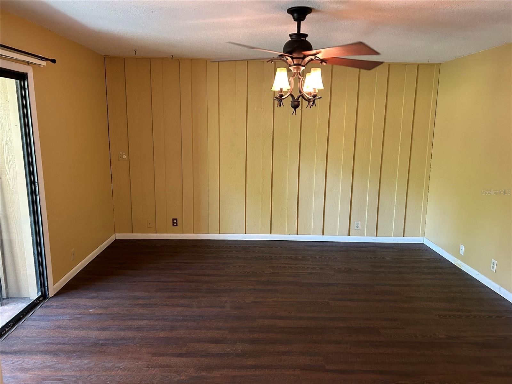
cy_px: 192
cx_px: 256
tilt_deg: -10.9
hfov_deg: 67.3
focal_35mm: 26
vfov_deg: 53.1
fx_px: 385
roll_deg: -1.3
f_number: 1.5
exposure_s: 1/60
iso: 320
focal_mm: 5.7
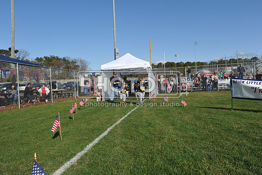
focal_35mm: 26
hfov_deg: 69.4
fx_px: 189
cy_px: 88
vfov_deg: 49.5
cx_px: 131
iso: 400
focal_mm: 26
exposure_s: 1/800
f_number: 8
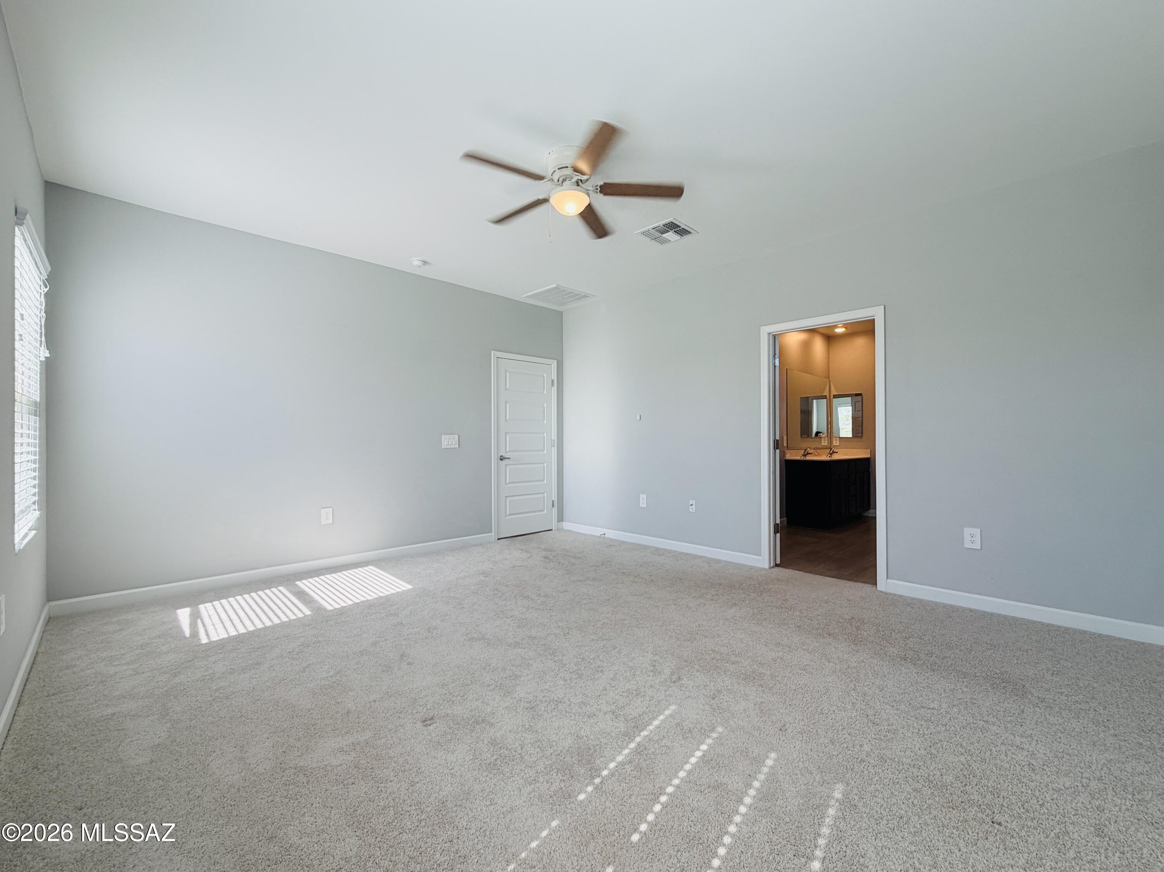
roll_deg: -1.0
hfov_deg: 102.1
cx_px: 582
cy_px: 436
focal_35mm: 14
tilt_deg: +0.5
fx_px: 471
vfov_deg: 85.7
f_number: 2.2
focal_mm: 2.22
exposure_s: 1/120
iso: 50
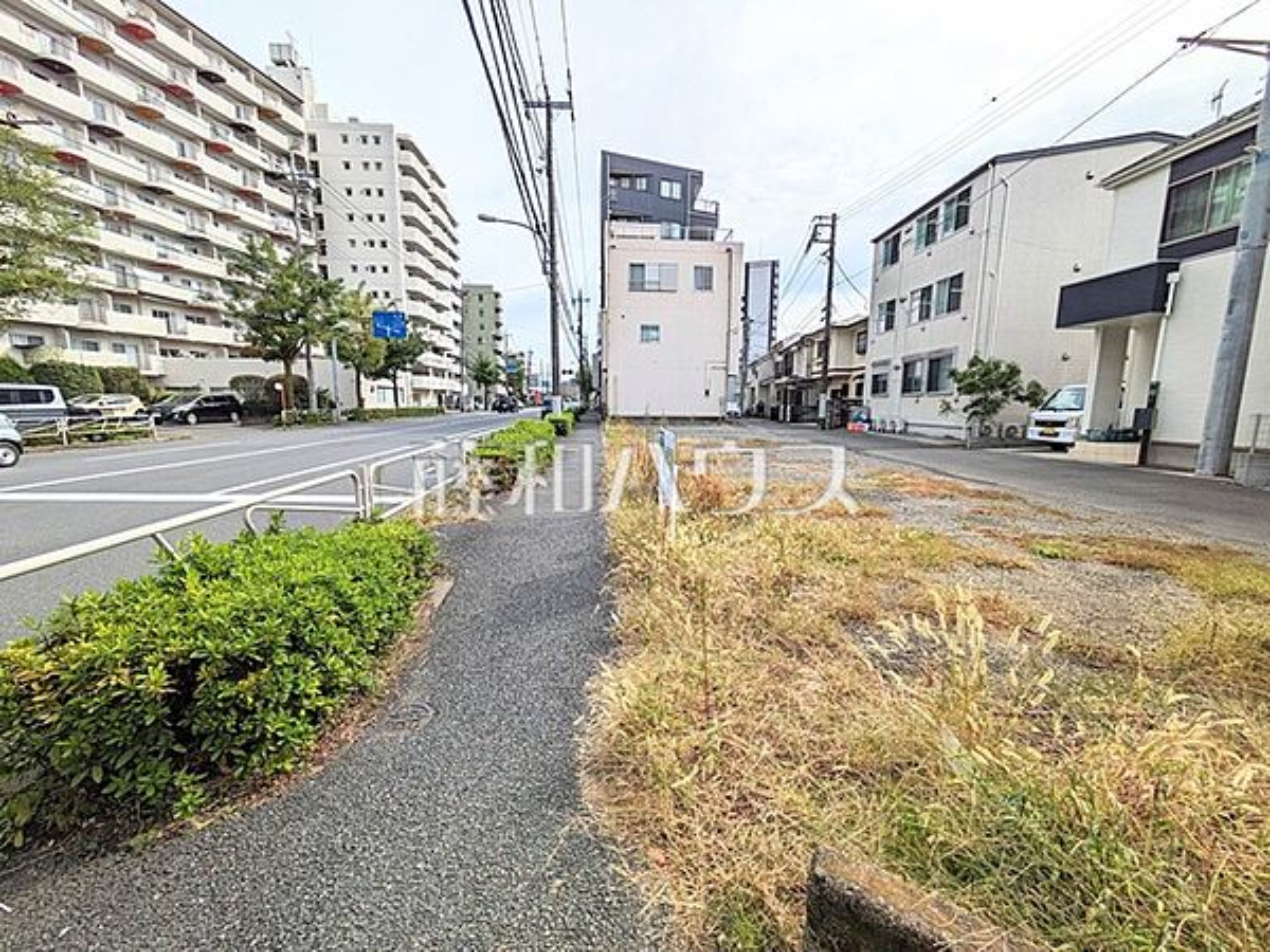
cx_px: 635
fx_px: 514
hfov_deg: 102.1
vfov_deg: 85.7
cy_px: 476
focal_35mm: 14
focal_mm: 1.83
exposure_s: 1/2532
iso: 47
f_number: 2.2
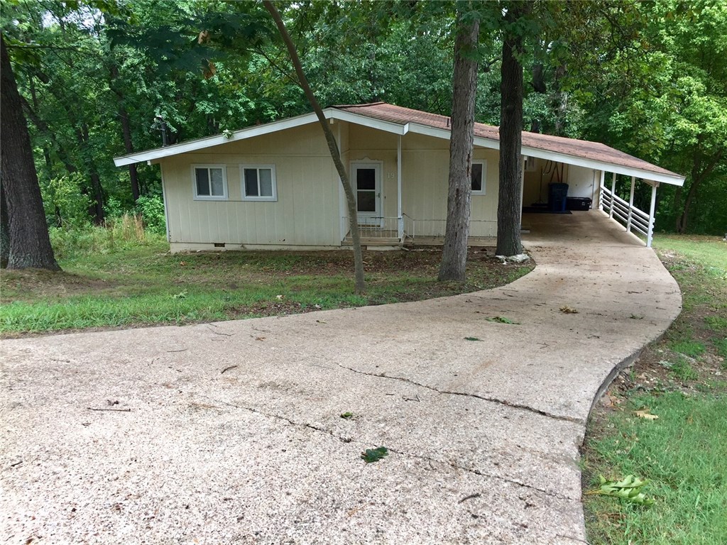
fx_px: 609
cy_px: 272
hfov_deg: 61.7
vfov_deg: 48.2
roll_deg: -1.1
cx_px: 364
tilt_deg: -15.1
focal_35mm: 29
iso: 32
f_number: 2.2
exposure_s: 1/527
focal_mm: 4.15
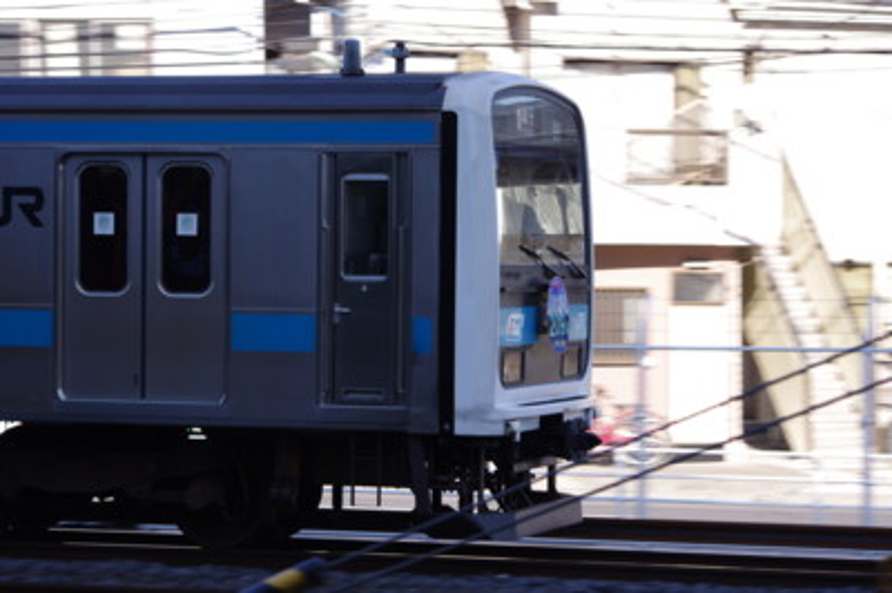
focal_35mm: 117
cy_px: 296
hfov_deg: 17.5
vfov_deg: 11.7
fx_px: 2897
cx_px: 446
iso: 200
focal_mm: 77.5
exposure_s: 1/250
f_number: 6.3
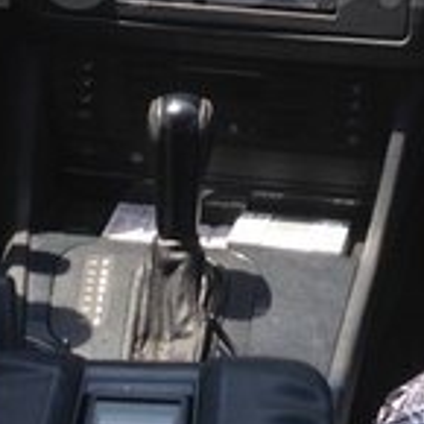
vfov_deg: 12.9
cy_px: -37
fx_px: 1843
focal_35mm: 133
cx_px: 266
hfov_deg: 13.1
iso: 50
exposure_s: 1/420
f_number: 2.4
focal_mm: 4.12
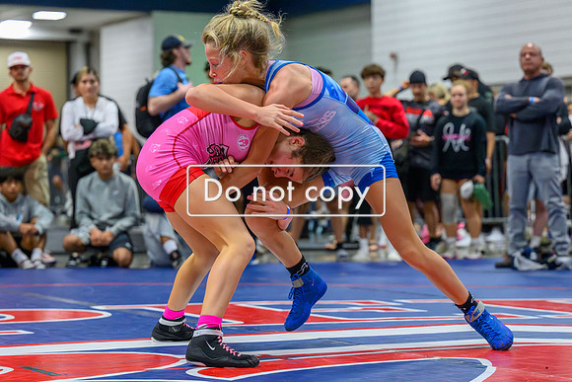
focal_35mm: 106
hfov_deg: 19.3
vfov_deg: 13.0
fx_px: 1678
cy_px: 224
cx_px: 292
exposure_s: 1/800
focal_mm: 89
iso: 16000
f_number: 3.5
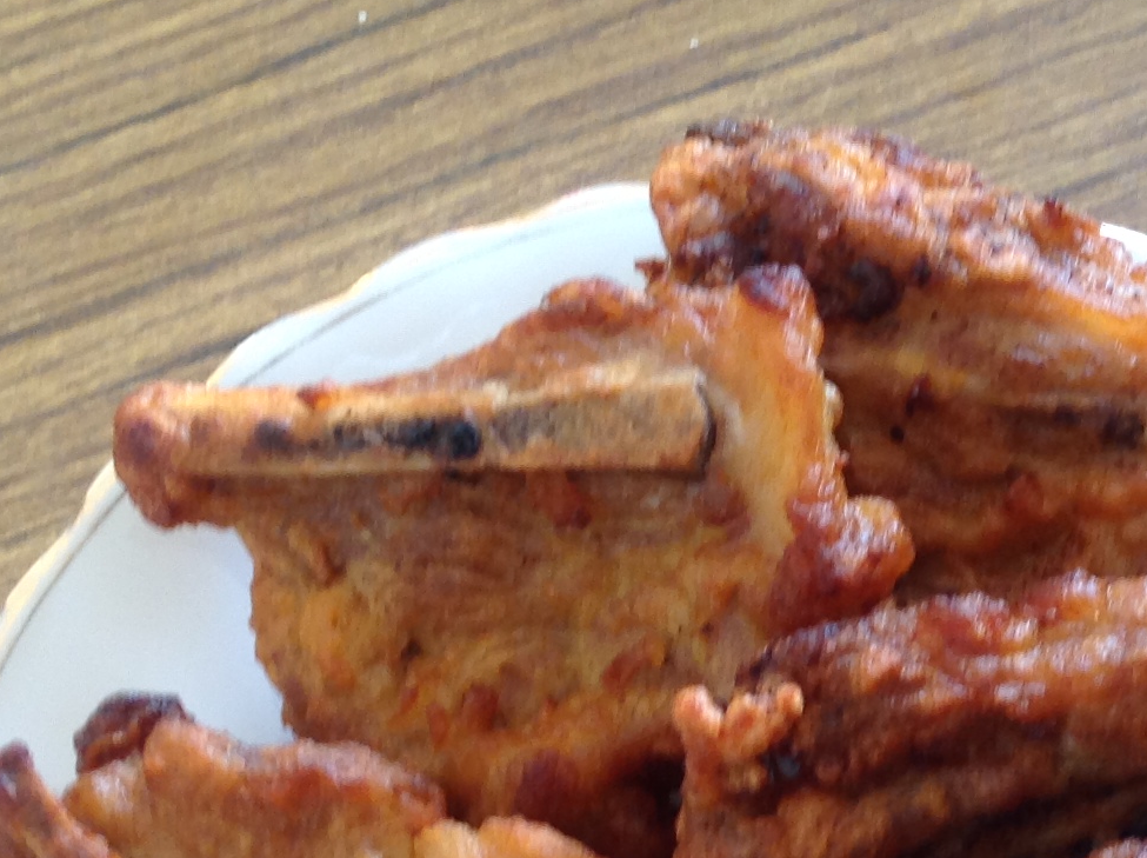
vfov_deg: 15.4
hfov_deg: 21.0
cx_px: 840
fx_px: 3078
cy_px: 991
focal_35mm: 93
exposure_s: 1/20
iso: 64
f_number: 2.4
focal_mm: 4.28
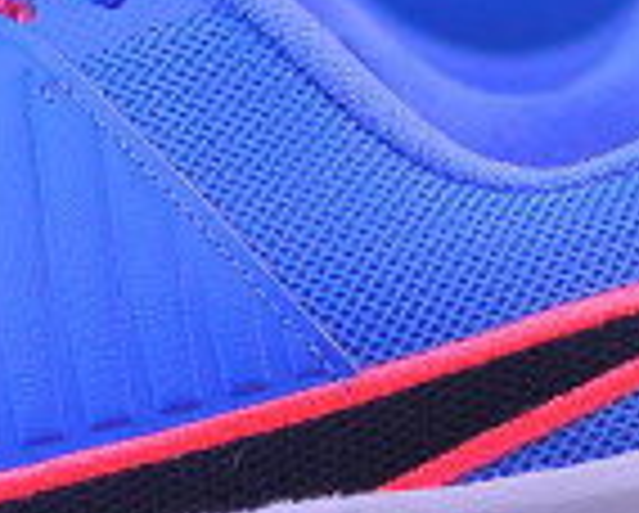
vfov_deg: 3.9
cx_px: -126
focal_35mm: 395
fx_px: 7480
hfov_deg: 4.9
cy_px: -92
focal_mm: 50
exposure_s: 1/320
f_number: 2.5
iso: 250
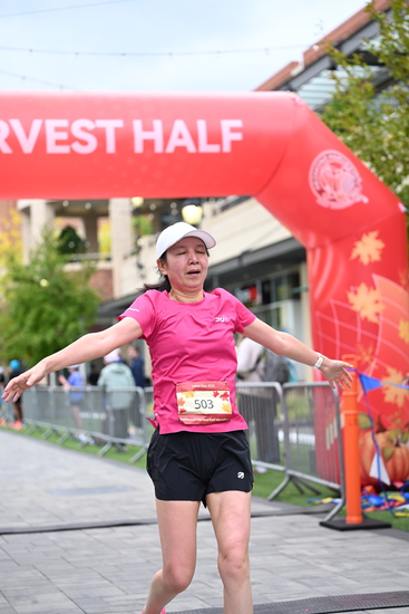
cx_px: 204
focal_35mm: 72
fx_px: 1226
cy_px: 307
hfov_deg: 18.9
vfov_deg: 28.1
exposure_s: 1/2000
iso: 640
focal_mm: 72
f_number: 2.8
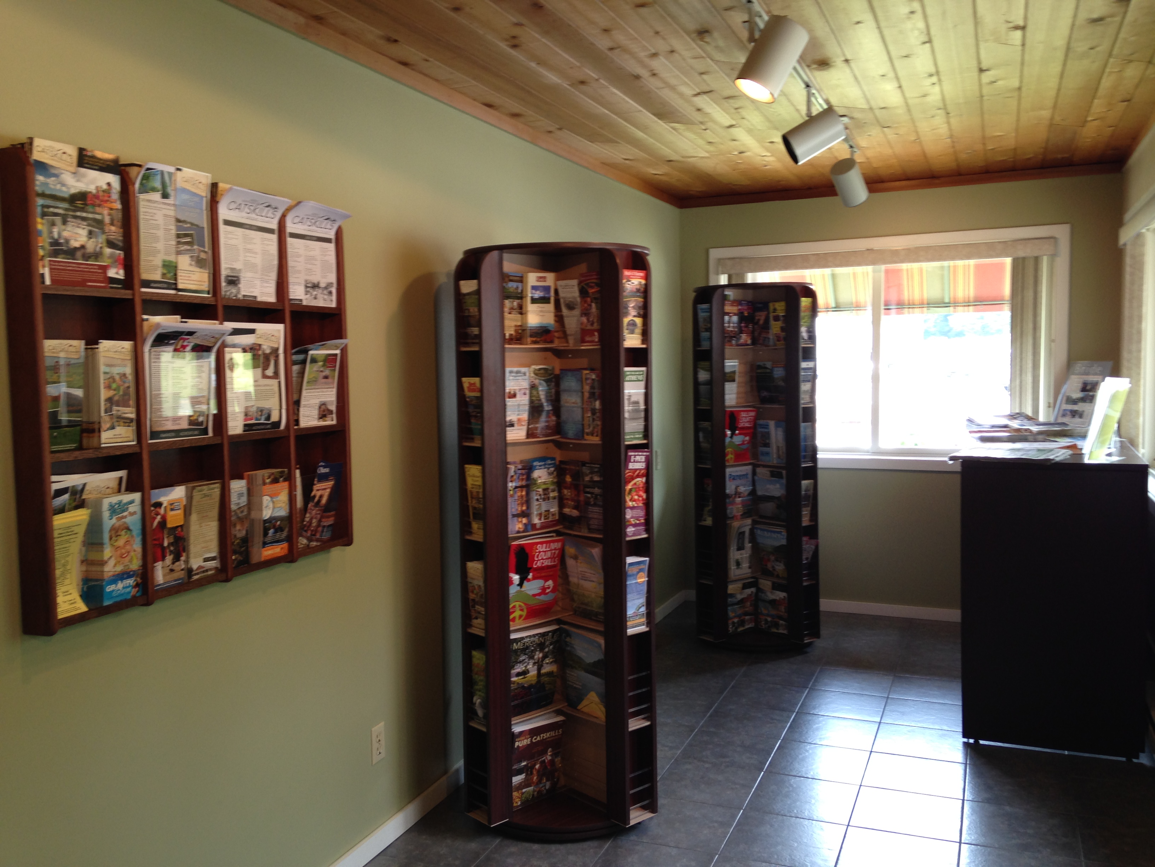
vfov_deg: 42.9
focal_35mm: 33
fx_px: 1101
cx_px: 578
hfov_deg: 55.4
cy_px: 434
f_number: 2.4
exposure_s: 1/24
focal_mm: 4.12
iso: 50
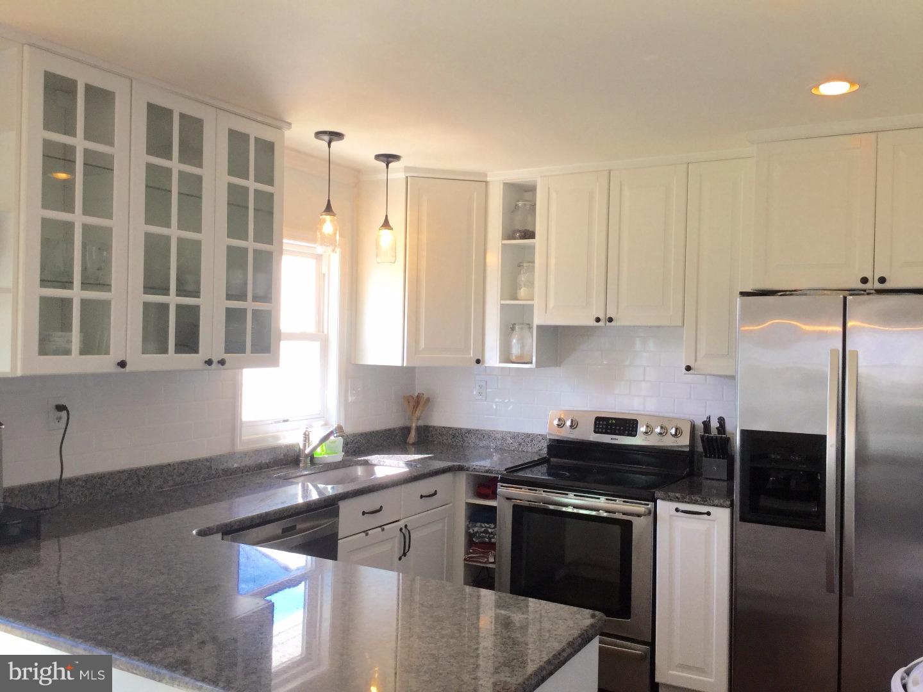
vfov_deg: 45.4
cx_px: 462
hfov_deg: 58.4
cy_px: 346
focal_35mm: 31
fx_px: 827
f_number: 2.4
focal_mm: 3.3
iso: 32
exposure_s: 1/60
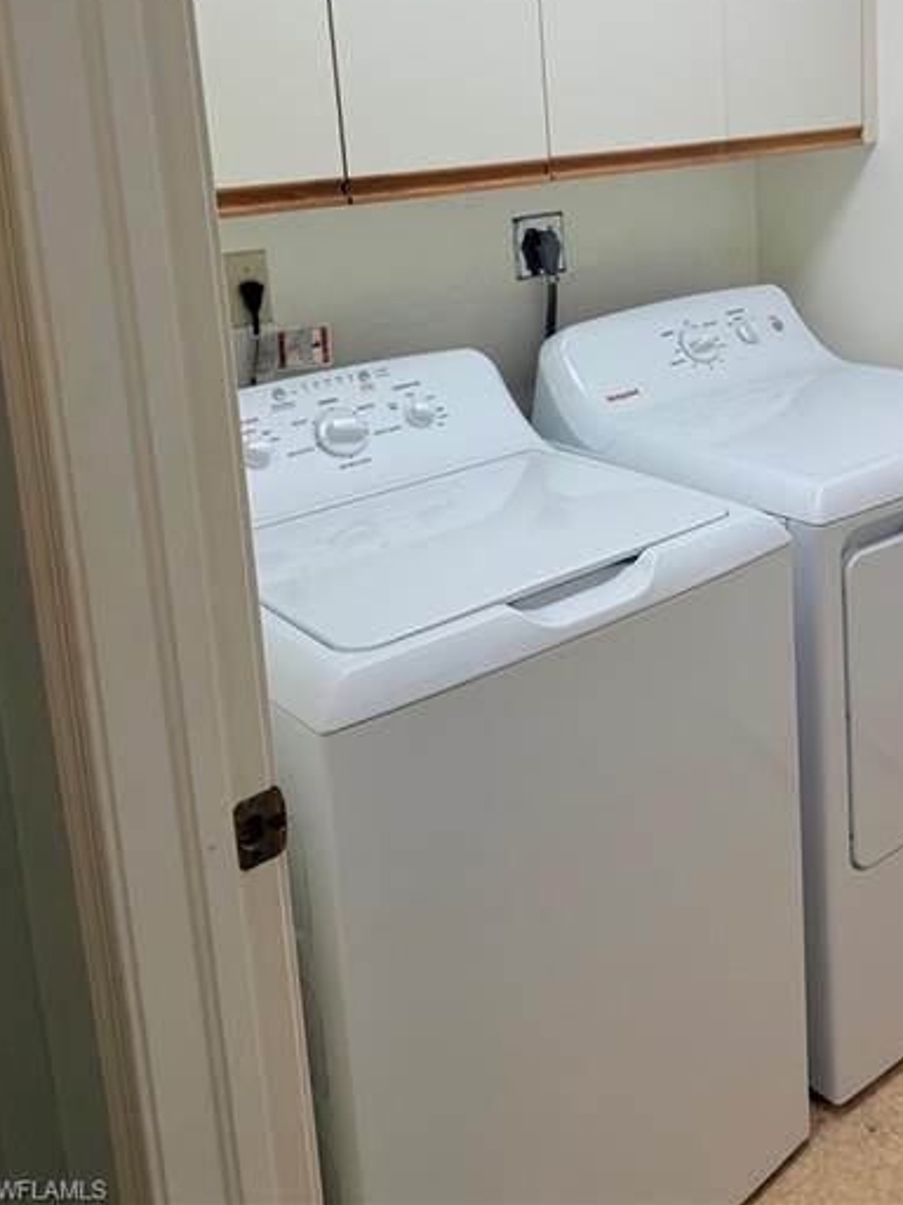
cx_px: 654
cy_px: 304
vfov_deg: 49.3
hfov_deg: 38.8
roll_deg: +3.5
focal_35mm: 36
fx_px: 1252
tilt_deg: -8.0
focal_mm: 6.76
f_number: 1.78
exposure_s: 1/317
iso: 100
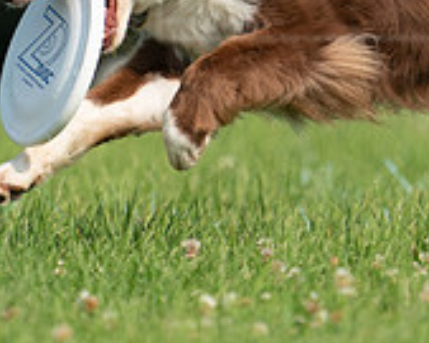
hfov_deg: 1.1
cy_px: 1
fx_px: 21470
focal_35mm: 1692
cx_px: 399
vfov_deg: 0.9
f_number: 6.3
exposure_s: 1/4000
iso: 1000
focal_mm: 524
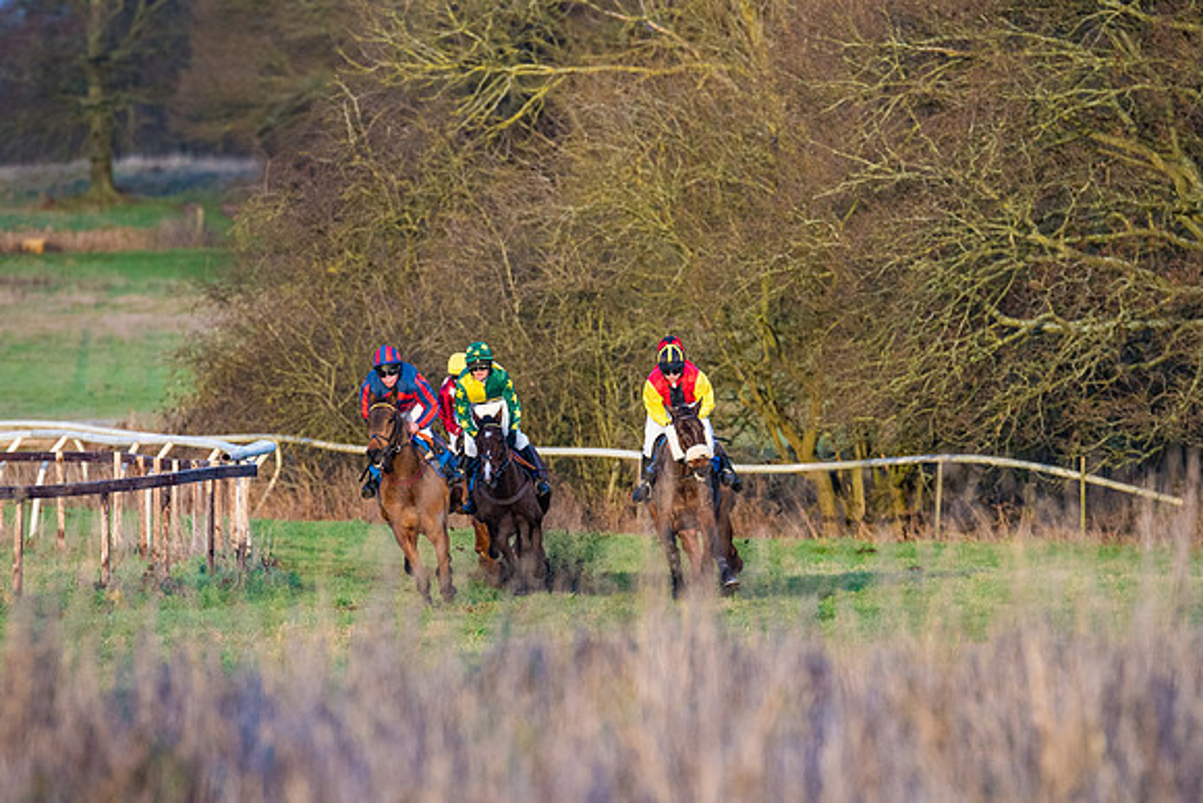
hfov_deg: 4.6
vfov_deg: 3.1
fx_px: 15040
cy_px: 402
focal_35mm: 450
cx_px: 602
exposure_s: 1/1250
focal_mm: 300
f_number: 4
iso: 800
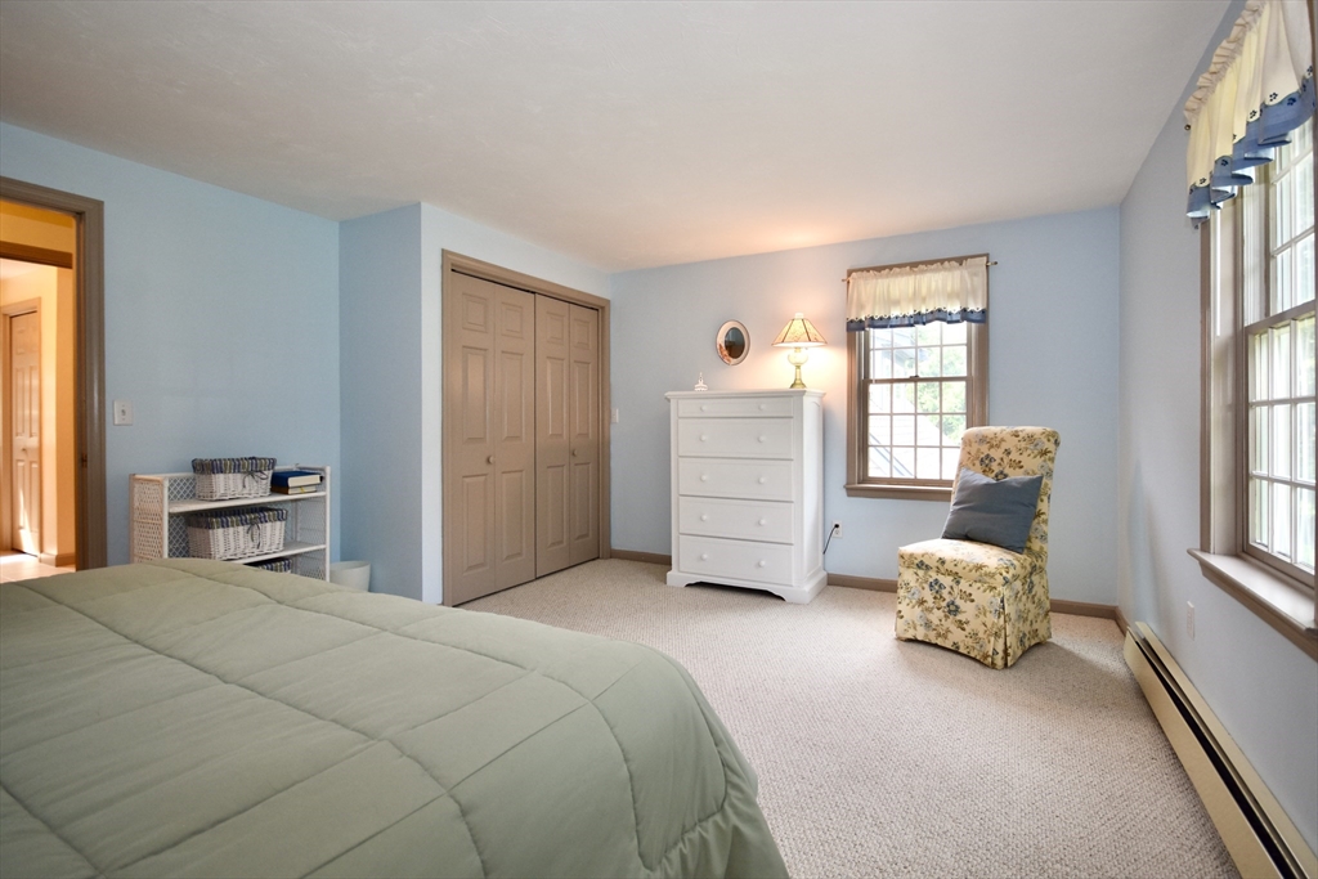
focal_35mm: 15
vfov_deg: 77.3
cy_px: 440
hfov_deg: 100.4
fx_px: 549
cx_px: 659
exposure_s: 1/60
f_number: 4
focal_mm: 10
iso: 360
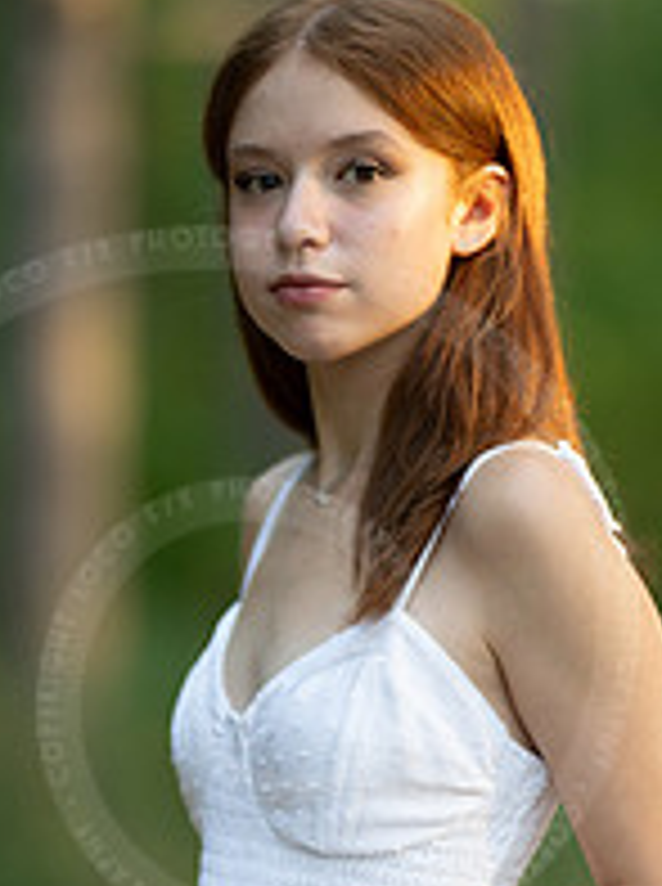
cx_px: 329
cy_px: 774
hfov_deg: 7.9
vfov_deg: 10.5
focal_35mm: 187
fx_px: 4784
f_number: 1.2
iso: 160
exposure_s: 1/320
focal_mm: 85
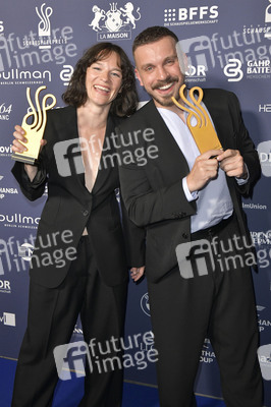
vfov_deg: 54.5
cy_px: 204
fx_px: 396
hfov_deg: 37.8
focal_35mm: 35
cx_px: 136
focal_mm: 35
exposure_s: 1/250
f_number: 6.3
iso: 2000
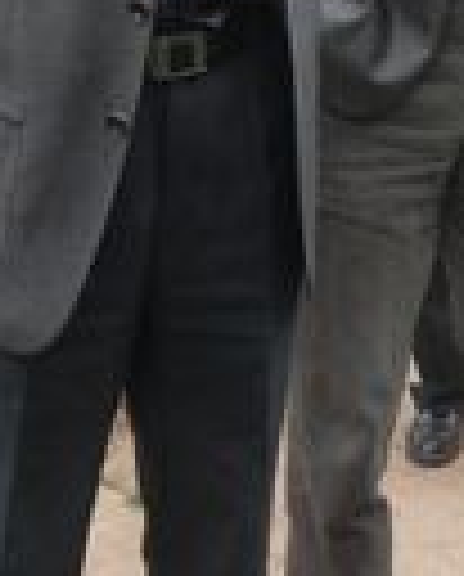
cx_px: 324
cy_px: -223
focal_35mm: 95
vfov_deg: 18.4
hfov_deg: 16.2
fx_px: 1625
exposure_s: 1/80
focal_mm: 4.5
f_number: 3
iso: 80
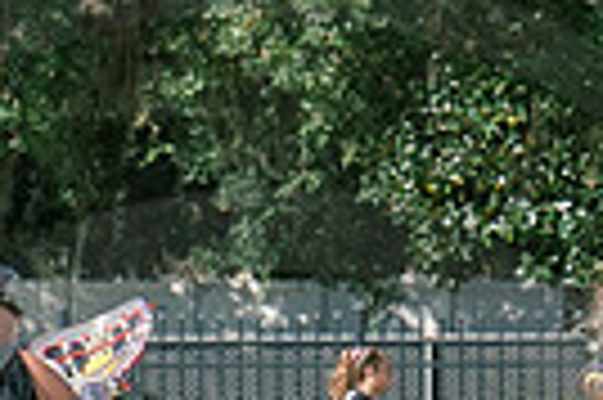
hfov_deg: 2.7
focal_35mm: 776
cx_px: 788
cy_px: 697
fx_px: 12982
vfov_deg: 1.8
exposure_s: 1/1000
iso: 250
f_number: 5.6
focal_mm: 70
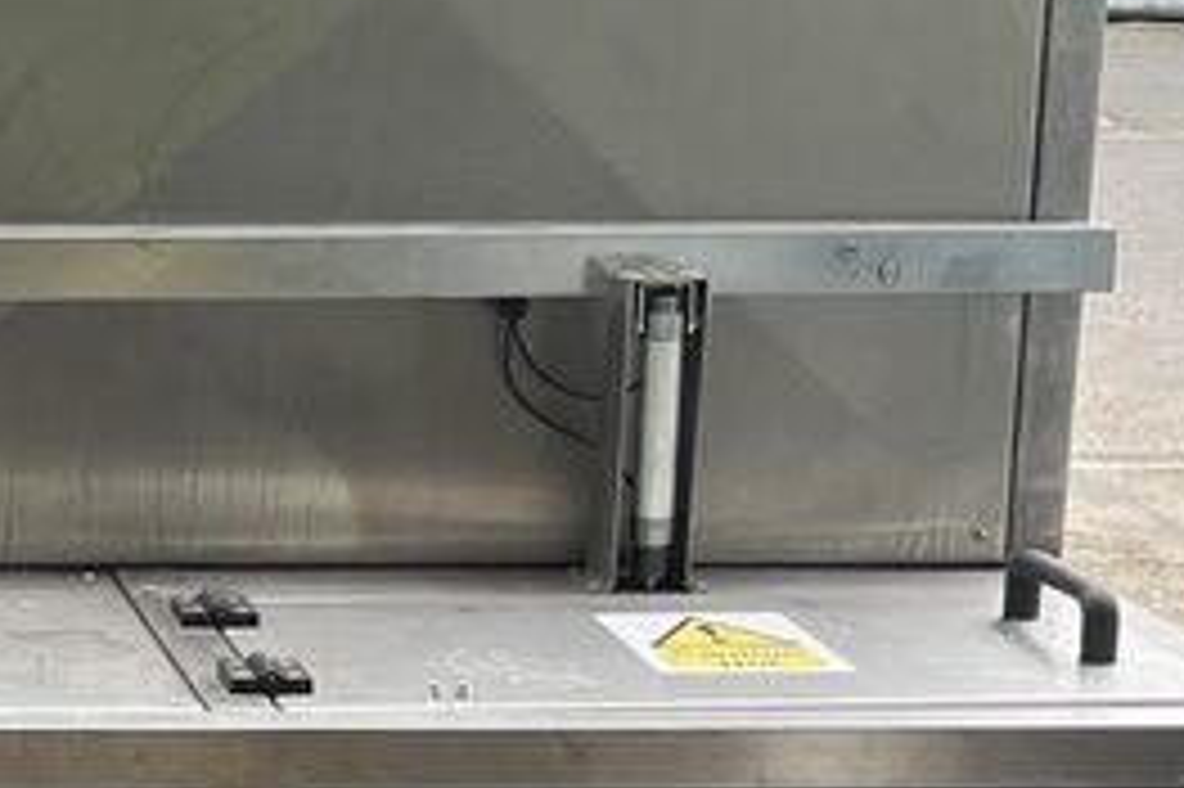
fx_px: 3648
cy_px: 486
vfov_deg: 12.3
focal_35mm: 111
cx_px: -275
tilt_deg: -11.9
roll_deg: +0.6
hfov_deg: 17.5
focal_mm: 5.1
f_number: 1.6
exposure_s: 1/166
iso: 64
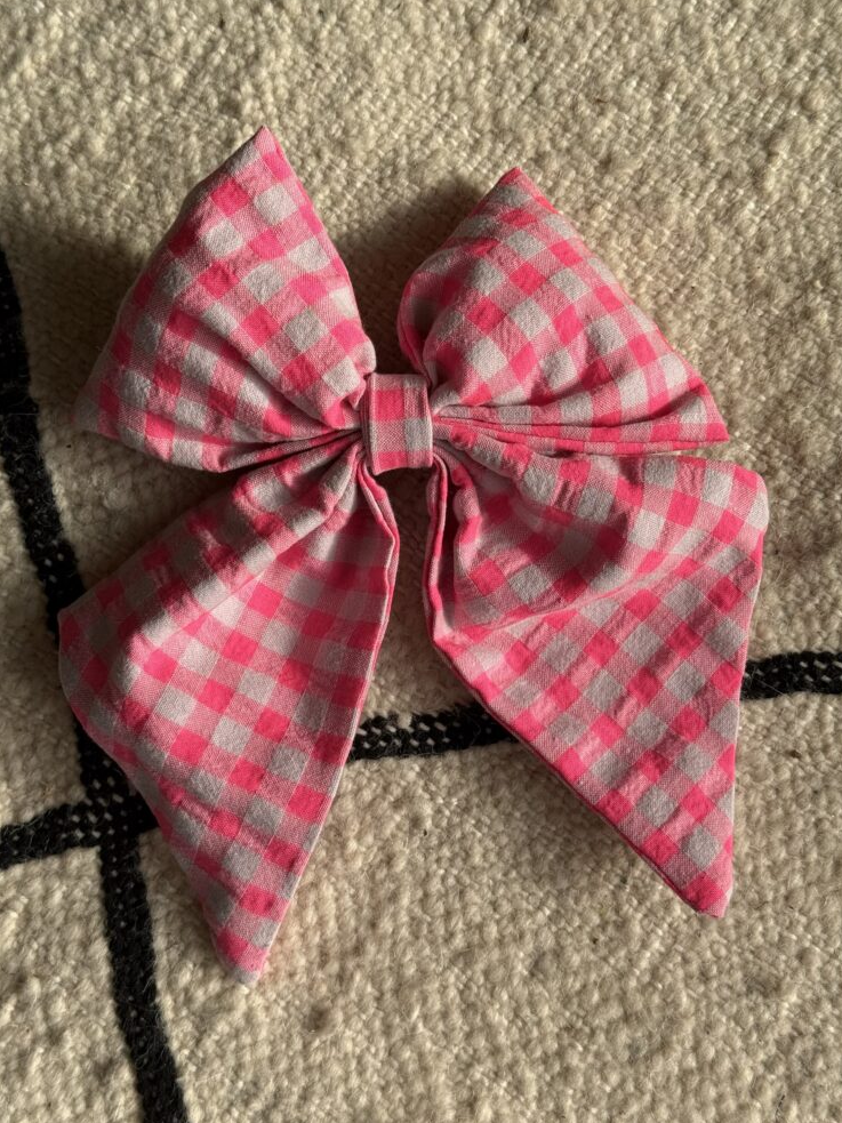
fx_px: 1622
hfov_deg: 29.1
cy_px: 543
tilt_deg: -83.1
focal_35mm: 50
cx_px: 418
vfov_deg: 38.2
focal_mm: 6.76
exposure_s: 1/1754
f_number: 1.78
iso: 100
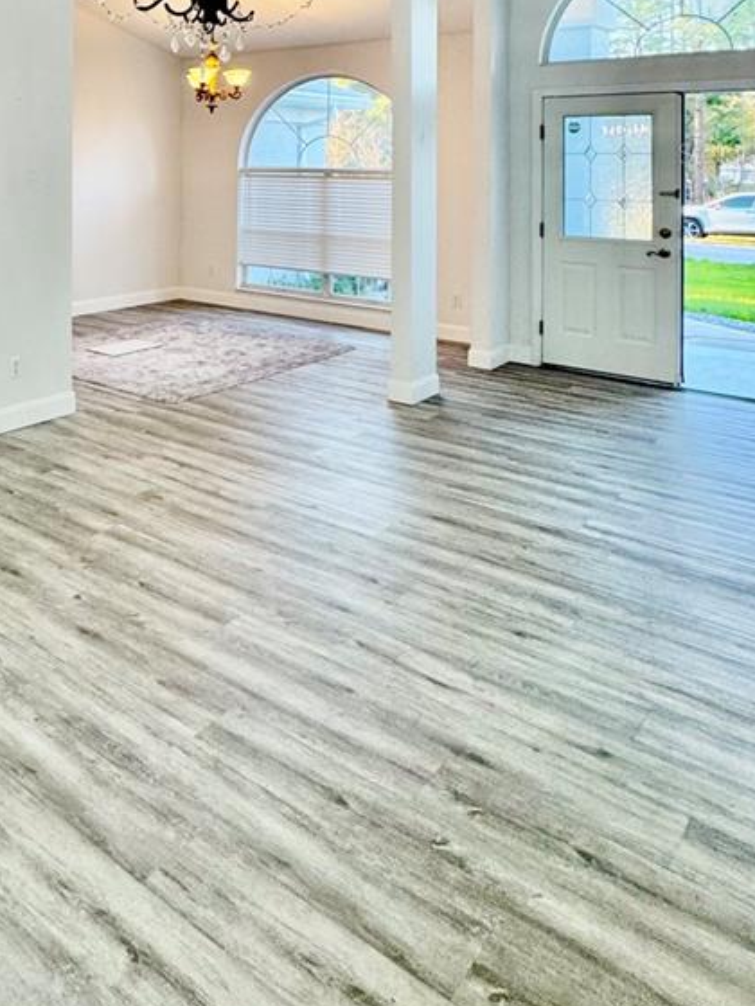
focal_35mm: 30
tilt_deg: +1.6
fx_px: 872
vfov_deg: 54.3
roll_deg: +0.3
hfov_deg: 40.8
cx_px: -4
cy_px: 153
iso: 200
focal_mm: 2.22
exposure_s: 1/120
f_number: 2.2
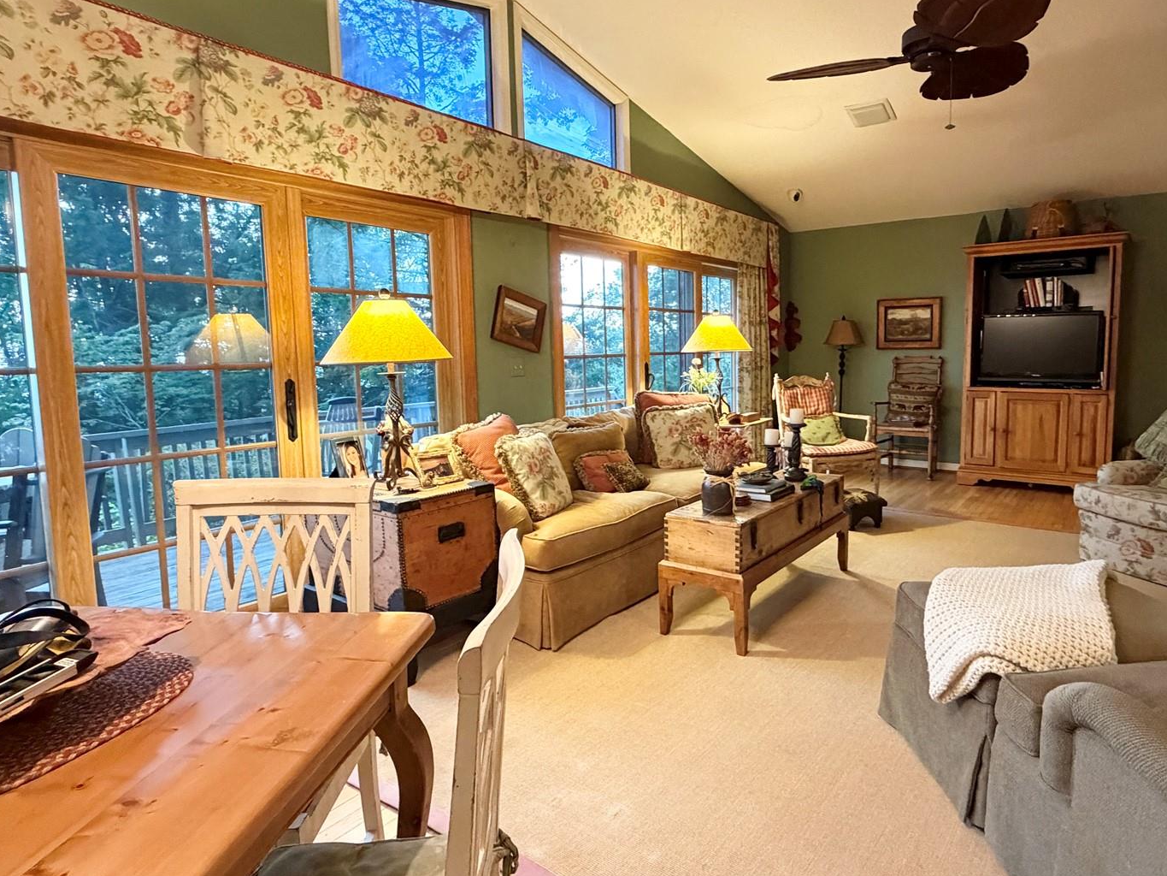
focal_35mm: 21
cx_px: 648
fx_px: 708
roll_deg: +0.7
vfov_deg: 63.4
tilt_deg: -6.2
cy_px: 420
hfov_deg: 78.7
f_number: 2.2
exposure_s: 1/60
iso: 640
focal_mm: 2.22
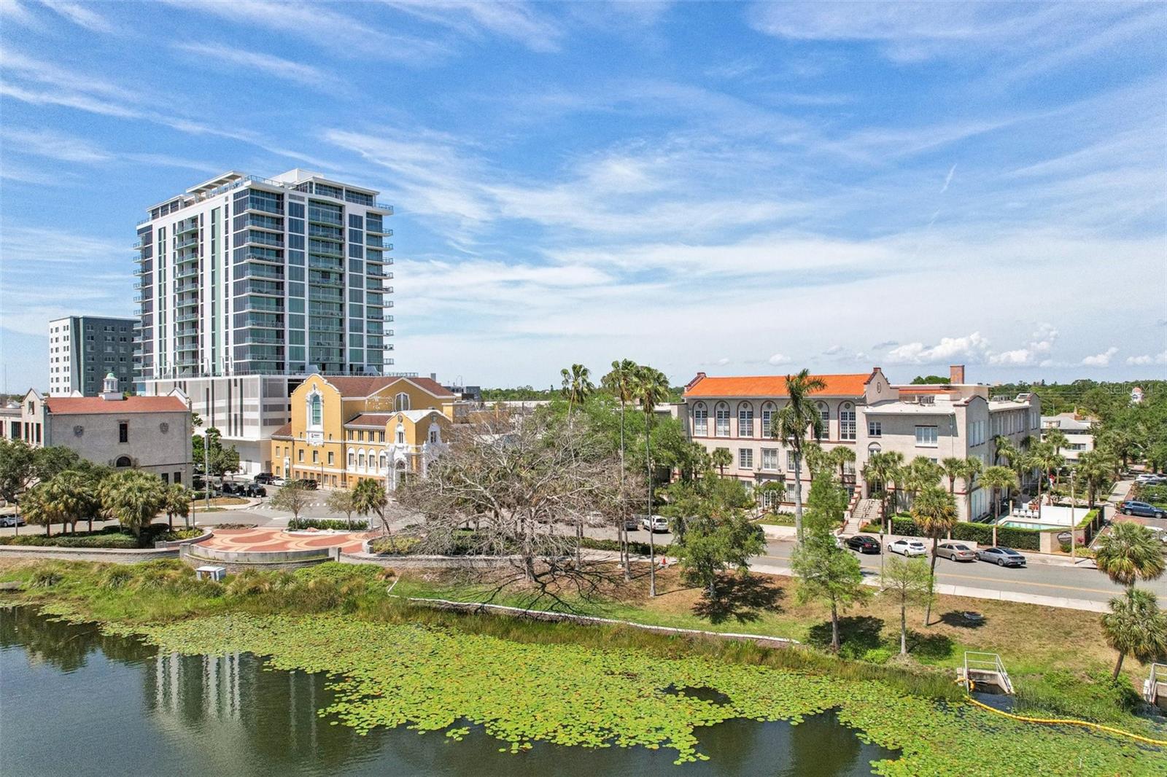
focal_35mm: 22
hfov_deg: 78.6
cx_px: 584
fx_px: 713
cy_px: 388
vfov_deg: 57.2
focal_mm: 8.4
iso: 400
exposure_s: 1/4000
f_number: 2.8
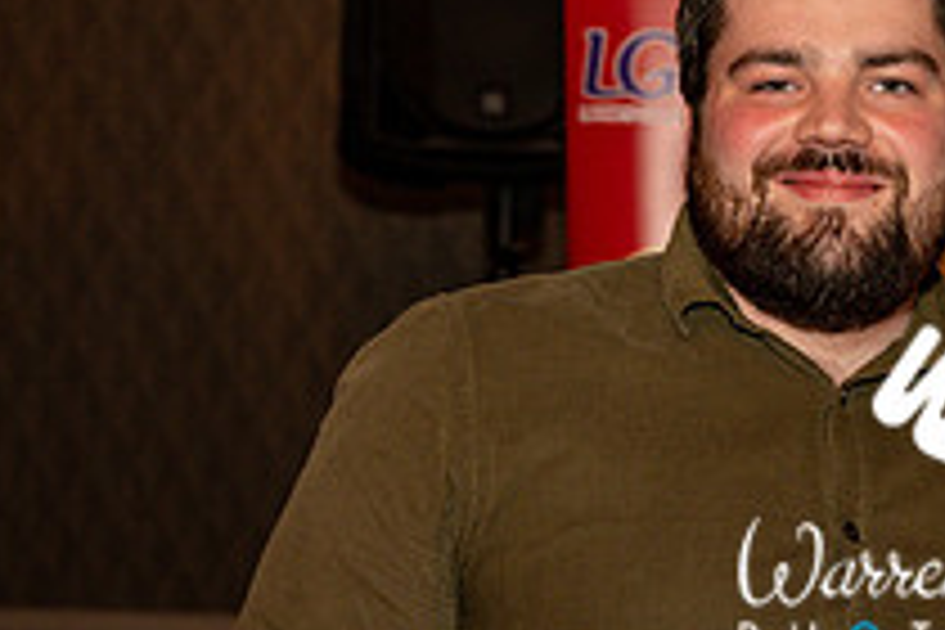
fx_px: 3255
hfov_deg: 16.1
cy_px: 497
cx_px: 1030
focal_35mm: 124
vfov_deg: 11.0
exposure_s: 1/125
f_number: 4
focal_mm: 45
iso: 500
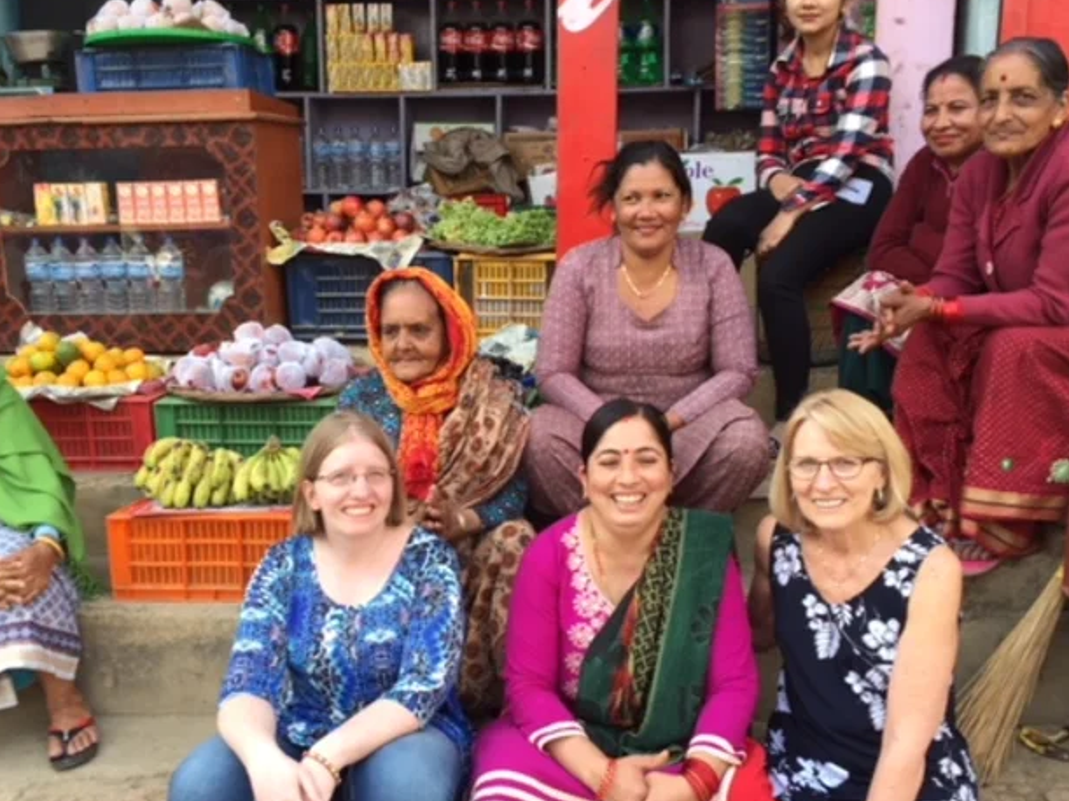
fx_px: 1173
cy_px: 456
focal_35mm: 38
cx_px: 523
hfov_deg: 49.0
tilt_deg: -12.8
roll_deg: -0.8
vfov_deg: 37.6
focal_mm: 4.15
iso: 32
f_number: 2.2
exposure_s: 1/100
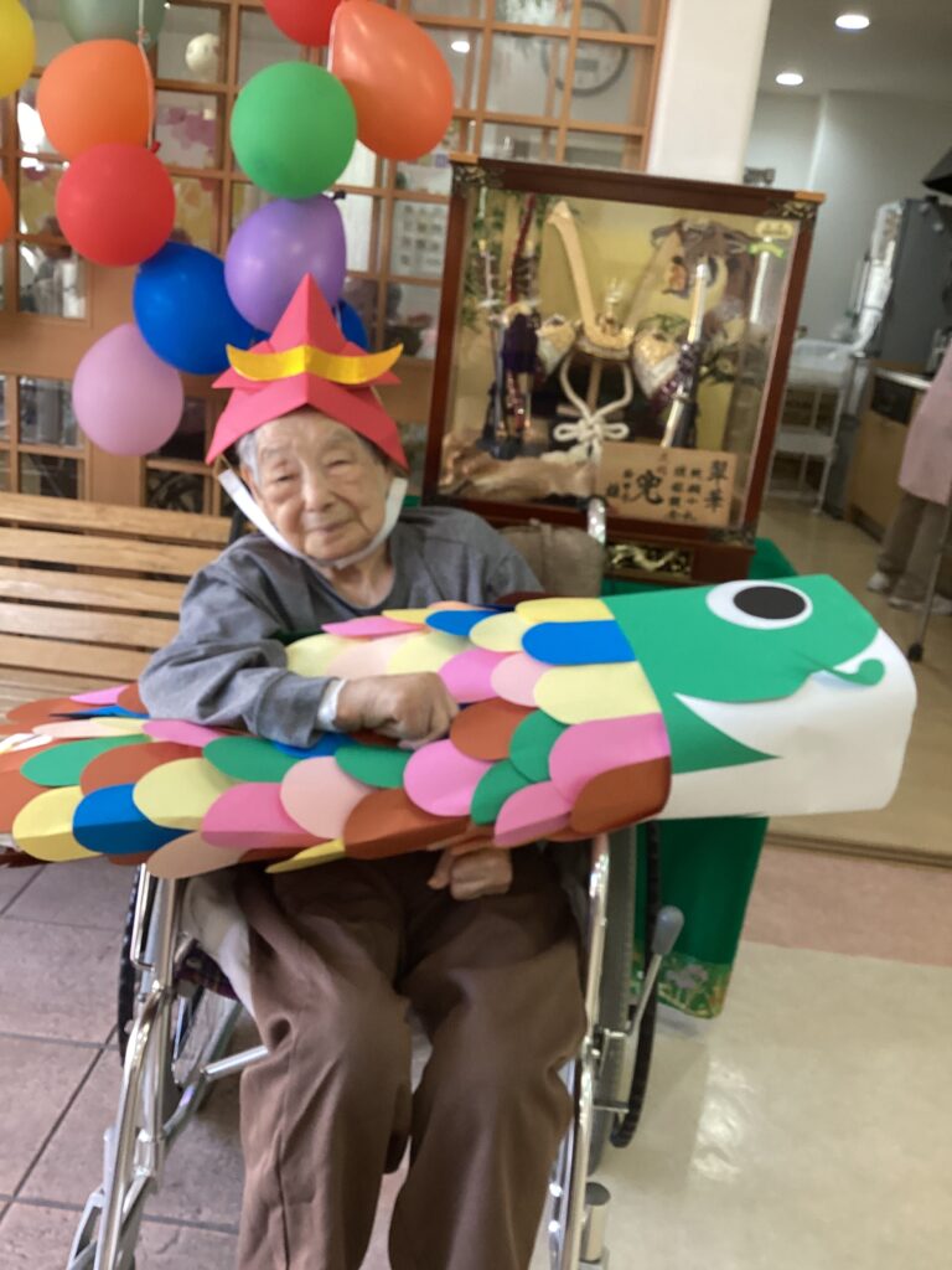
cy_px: 635
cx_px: 476
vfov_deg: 58.4
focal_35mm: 31
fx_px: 1137
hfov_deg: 45.4
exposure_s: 1/50
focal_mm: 3.3
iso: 125
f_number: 2.4
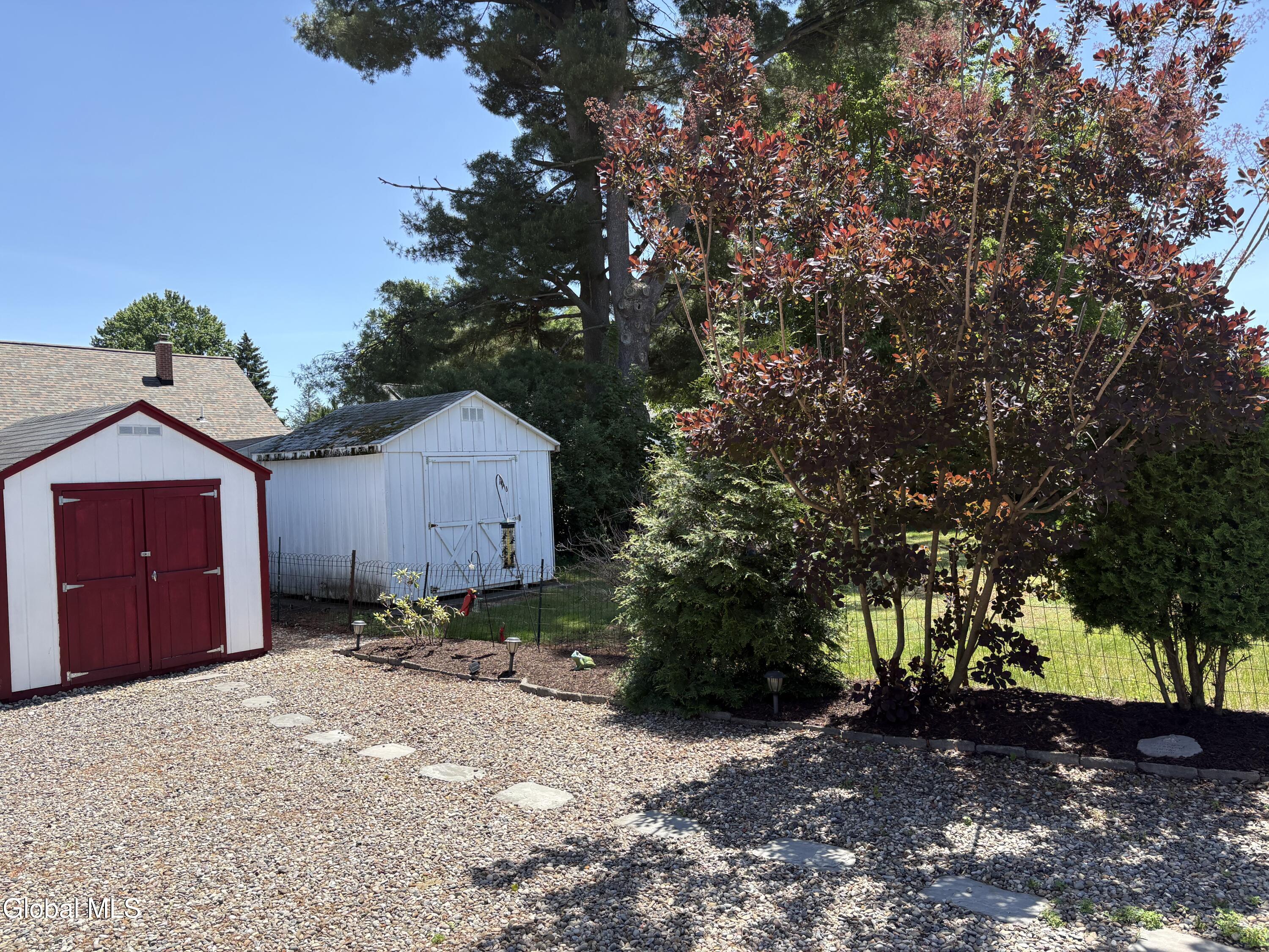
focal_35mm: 26
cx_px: 634
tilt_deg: +0.7
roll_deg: +2.4
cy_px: 476
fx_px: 953
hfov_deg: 67.3
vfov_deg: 53.1
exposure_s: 1/1364
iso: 50
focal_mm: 5.96
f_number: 1.6
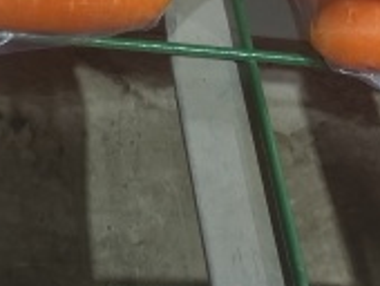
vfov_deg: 12.8
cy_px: -190
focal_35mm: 108
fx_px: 1187
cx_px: 215
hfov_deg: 18.2
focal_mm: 5.5
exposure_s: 1/50
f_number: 1.75
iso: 1404
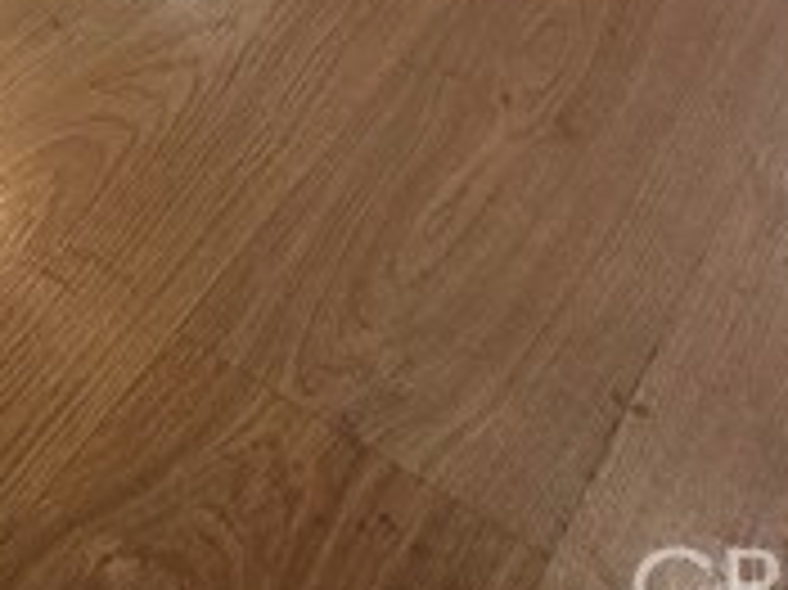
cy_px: -1076
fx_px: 1729
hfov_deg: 19.3
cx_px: -630
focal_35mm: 76
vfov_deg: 12.0
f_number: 1.9
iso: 80
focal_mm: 2.2
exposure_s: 1/120
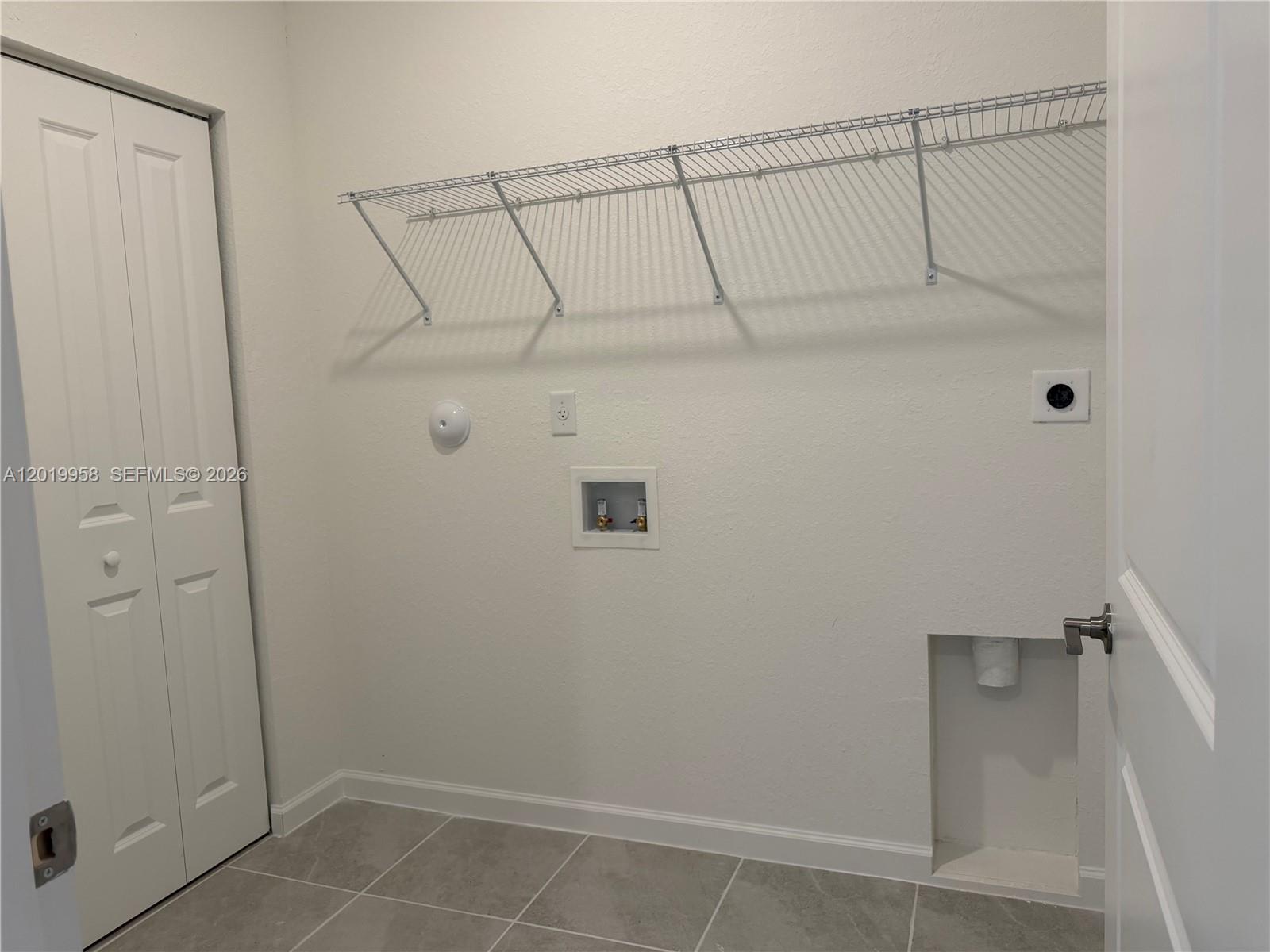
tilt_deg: -5.3
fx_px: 881
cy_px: 476
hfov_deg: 71.6
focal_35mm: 24
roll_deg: +2.6
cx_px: 635
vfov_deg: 56.8
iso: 125
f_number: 1.78
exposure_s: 1/120
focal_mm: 6.76
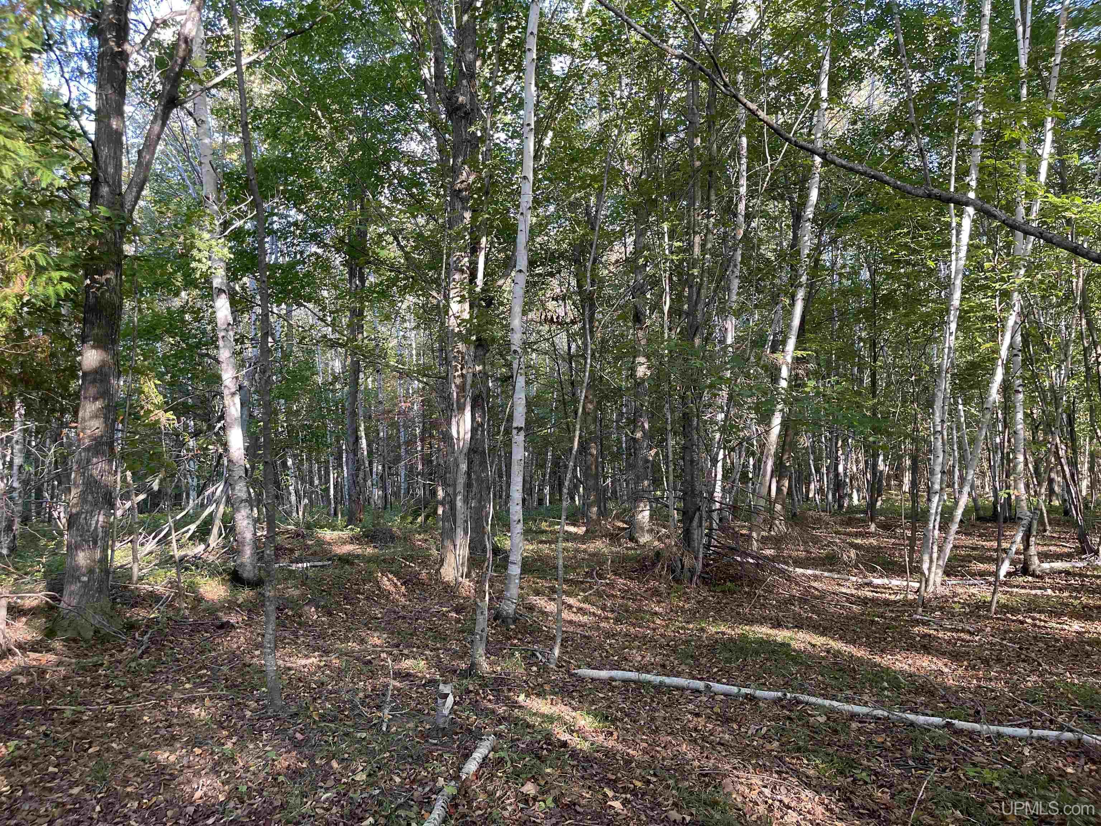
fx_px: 795
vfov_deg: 54.9
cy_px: 413
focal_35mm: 25
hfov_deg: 69.4
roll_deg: +1.4
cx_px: 550
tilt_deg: +7.2
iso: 125
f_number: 1.6
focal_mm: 5.1
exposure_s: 1/121
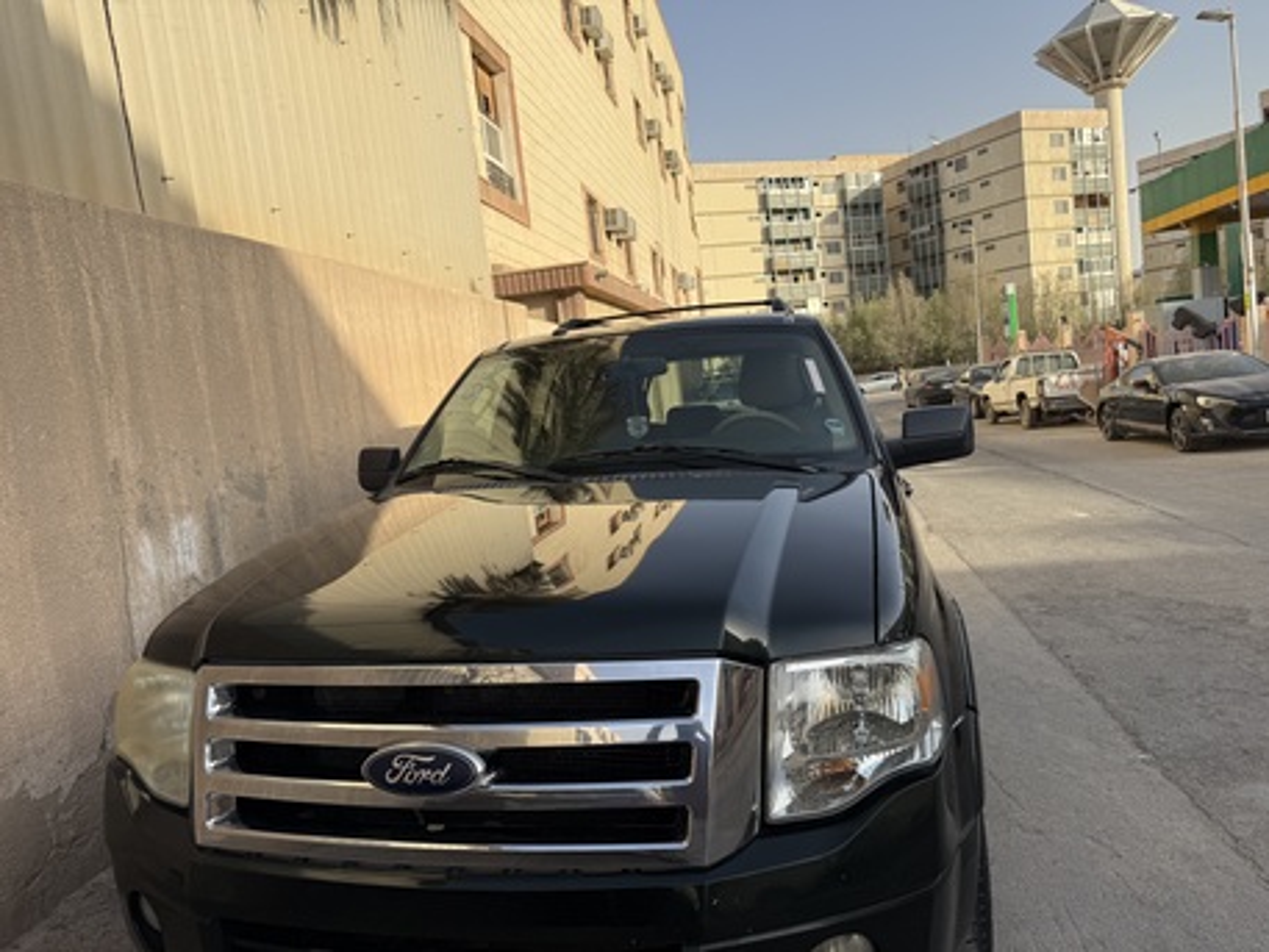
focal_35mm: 24
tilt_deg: -5.3
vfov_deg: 56.8
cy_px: 476
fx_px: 880
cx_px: 634
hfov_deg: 71.6
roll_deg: +7.1
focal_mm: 6.76
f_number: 1.78
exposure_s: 1/2907
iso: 80
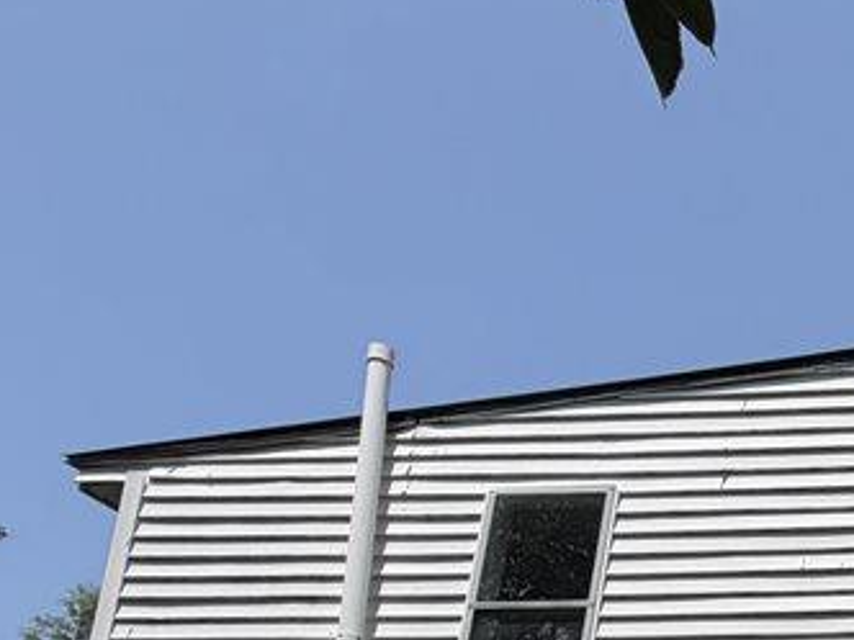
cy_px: 932
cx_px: 1335
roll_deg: -0.9
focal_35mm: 54
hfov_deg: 25.2
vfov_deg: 22.6
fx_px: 1332
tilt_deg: +12.6
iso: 20
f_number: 2.2
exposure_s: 1/1572
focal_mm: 2.22
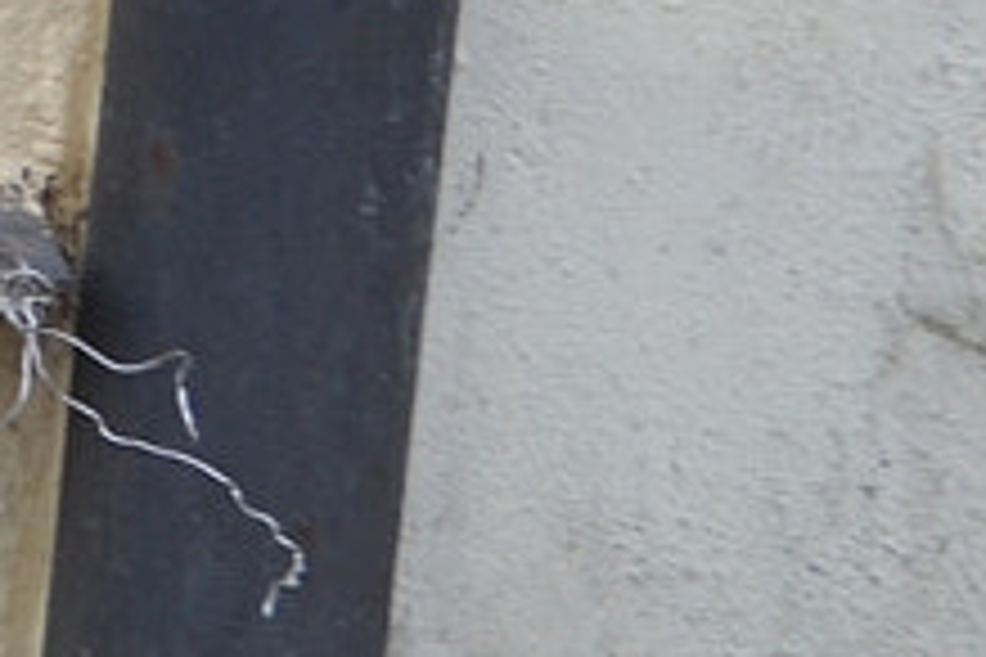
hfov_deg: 5.1
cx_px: -2386
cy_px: 252
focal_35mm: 372
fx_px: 10188
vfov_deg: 3.7
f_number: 9
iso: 100
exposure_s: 1/25
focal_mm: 34
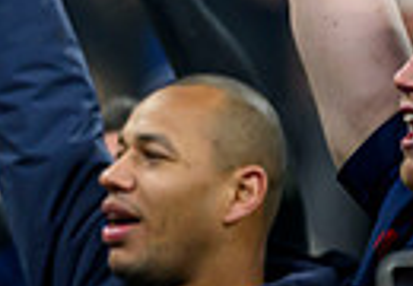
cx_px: -299
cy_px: -253
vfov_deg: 0.5
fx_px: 31437
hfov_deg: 0.8
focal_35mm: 2708
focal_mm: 560
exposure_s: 1/1000
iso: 2500
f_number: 4
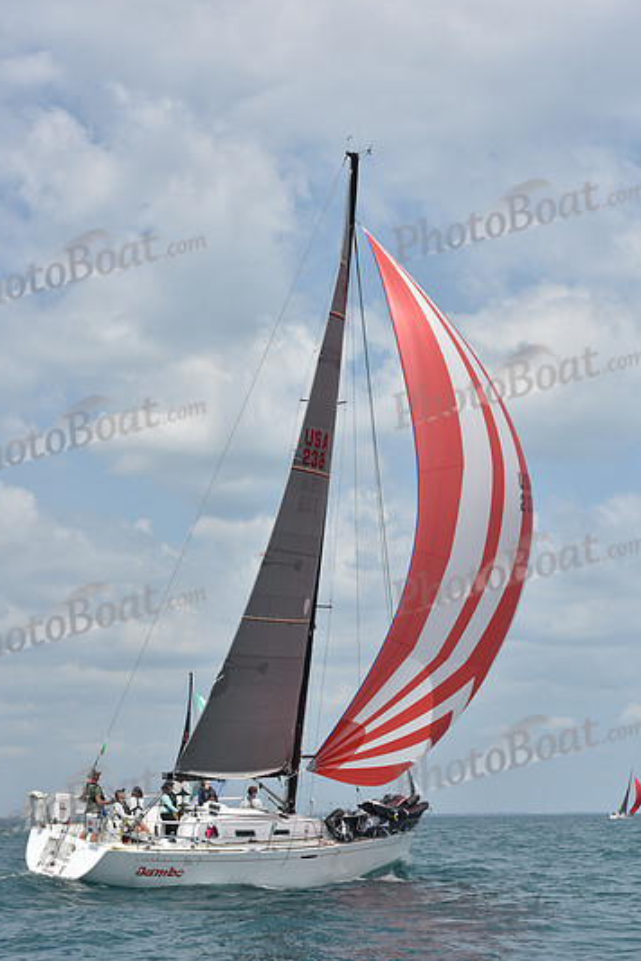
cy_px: 502
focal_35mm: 76
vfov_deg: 26.6
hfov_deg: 17.9
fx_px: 2030
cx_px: 300
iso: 250
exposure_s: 1/1250
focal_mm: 70
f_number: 9
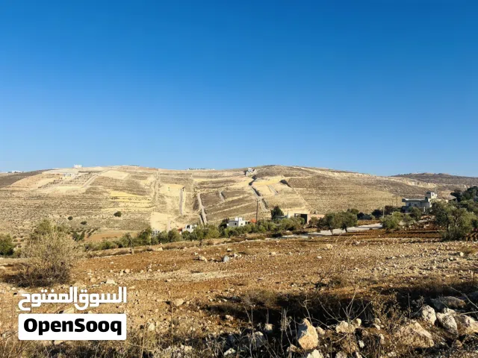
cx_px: 239
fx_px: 359
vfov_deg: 53.1
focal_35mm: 26
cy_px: 179
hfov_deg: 67.3
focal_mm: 5.7
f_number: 1.5
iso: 50
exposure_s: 1/5319
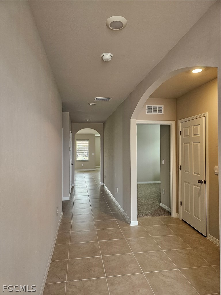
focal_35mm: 23
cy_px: 148
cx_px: 110
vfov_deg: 73.9
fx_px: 196
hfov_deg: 58.9
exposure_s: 1/120
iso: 250
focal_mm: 6.3
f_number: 1.7
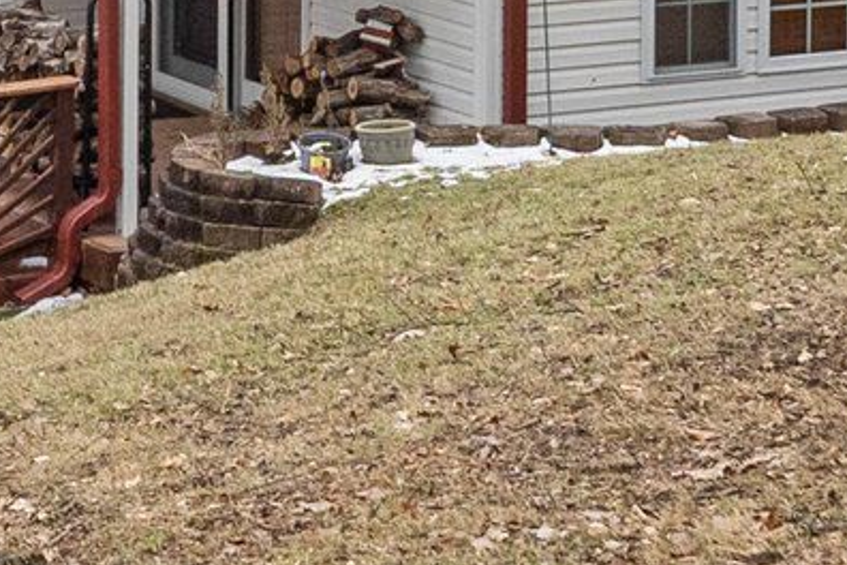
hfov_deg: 13.5
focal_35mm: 150
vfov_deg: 9.0
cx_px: 19
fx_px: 3529
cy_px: -159
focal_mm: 19.5
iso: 640
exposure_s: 1/320
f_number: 8
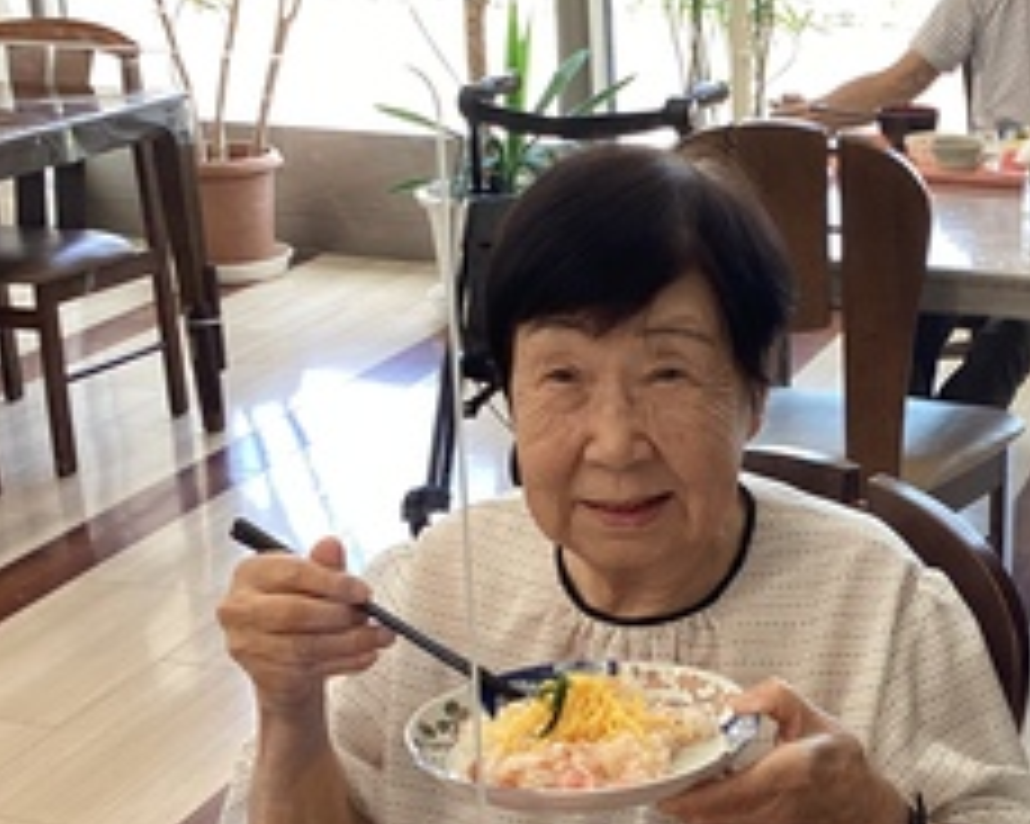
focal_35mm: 66
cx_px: 886
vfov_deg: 23.1
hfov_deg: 27.9
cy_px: 516
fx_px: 2011
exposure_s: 1/120
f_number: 2.4
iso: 80
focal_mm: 3.3
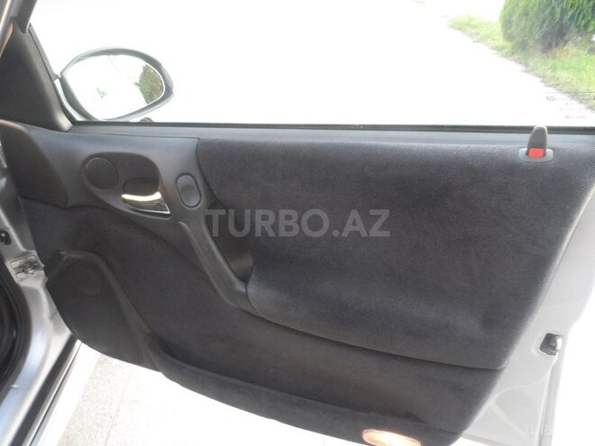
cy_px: 223
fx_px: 413
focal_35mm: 24
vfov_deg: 56.8
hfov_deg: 71.6
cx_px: 298
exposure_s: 1/30
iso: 240
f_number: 3.2
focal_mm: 4
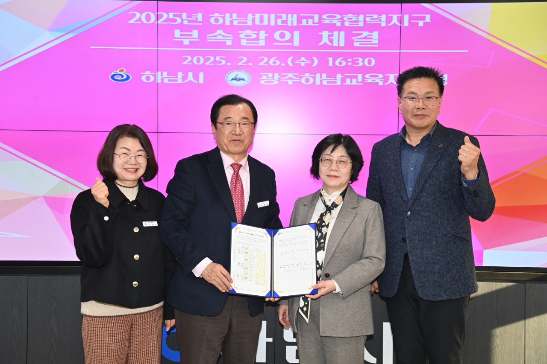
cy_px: 182
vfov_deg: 31.9
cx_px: 274
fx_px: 638
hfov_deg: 46.4
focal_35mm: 42
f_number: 5.6
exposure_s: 1/100
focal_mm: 42
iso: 800
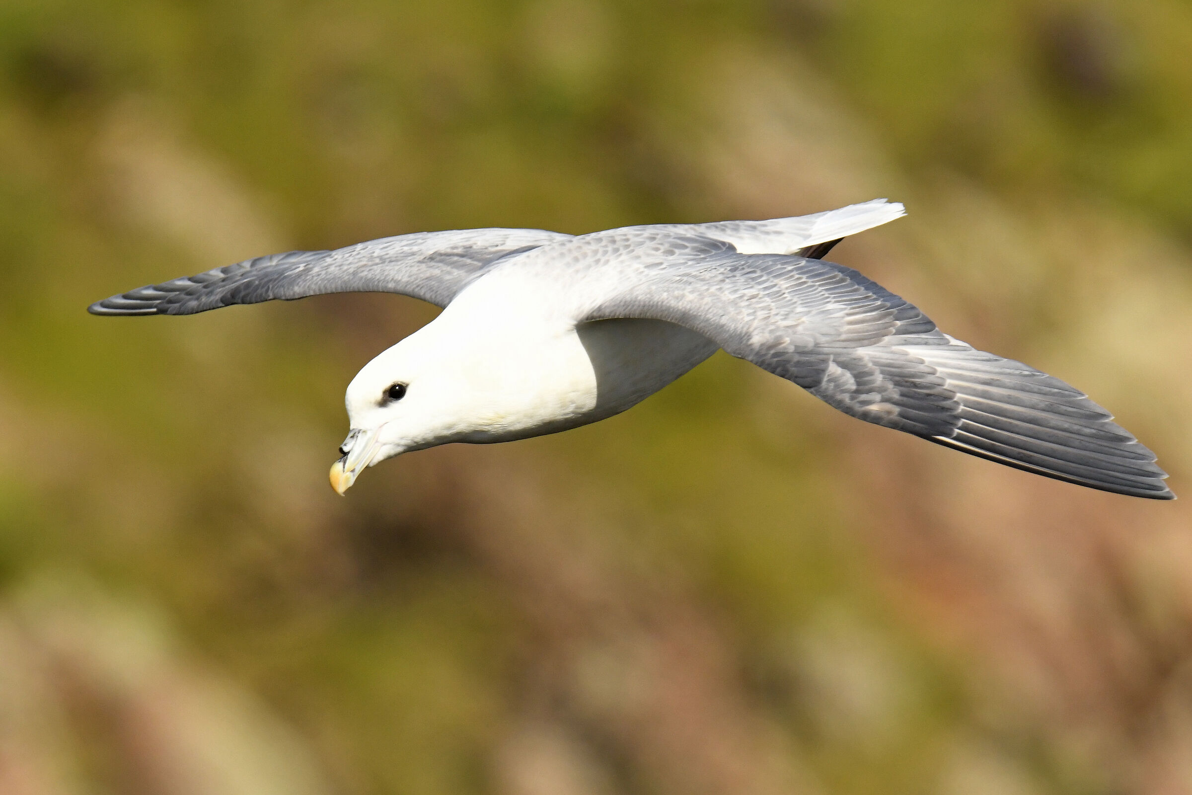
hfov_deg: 4.6
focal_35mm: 450
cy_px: 398
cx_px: 596
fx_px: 14899
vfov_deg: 3.1
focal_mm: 450
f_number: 10
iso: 1000
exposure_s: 1/3200
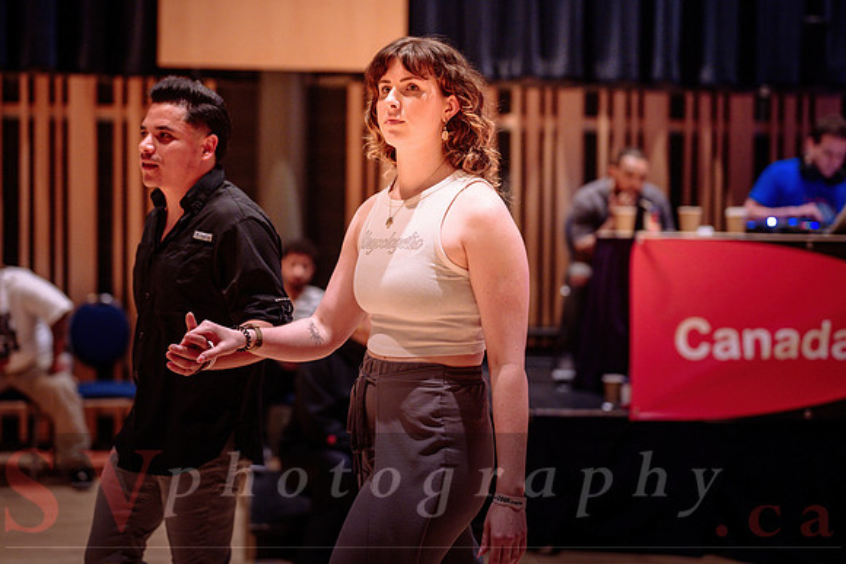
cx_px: 383
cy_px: 244
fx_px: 1332
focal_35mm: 57
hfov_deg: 35.2
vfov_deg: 23.9
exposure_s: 1/200
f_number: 1.4
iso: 1600
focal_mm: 50
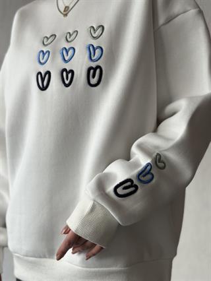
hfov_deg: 30.3
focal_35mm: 48
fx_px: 390
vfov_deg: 39.6
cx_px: 106
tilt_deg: -0.1
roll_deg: +0.4
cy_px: 140
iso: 100
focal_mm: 6.86
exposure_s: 1/121
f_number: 1.78
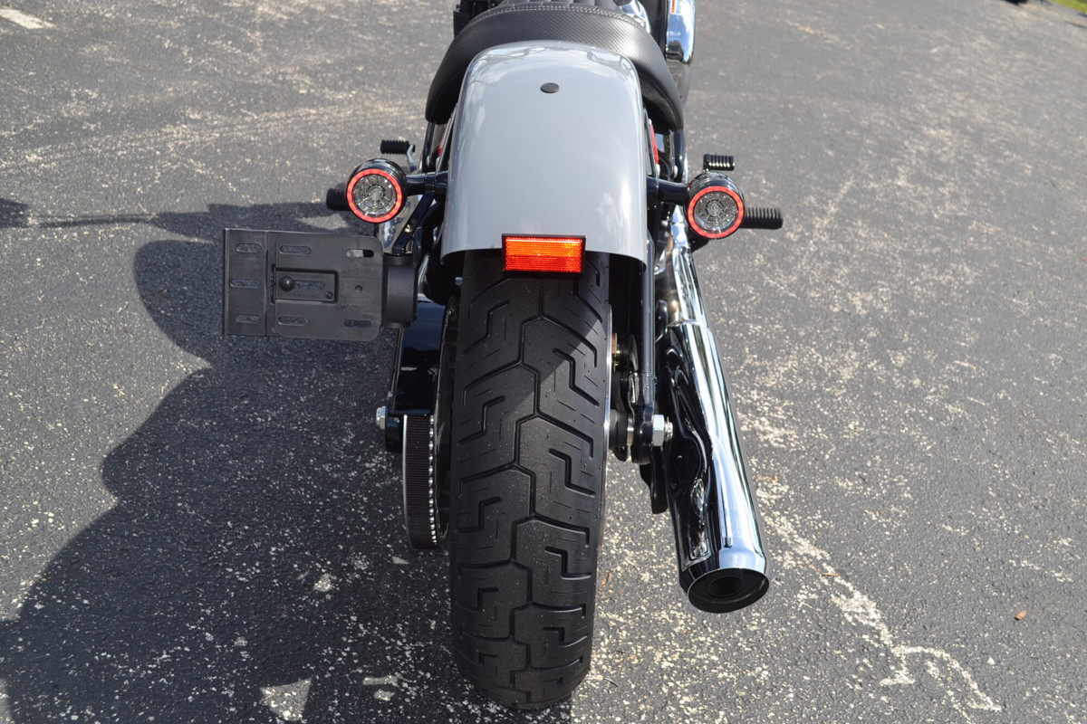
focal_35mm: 44
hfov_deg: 45.0
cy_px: 362
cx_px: 544
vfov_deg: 30.8
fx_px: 1313
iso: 100
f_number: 7.1
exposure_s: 1/200
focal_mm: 29
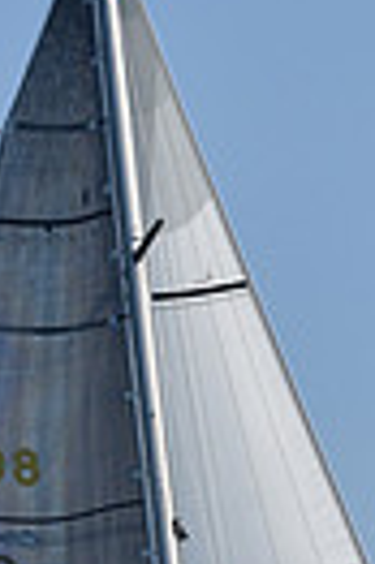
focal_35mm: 310
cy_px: 633
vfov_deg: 6.6
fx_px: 4856
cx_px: 179
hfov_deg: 4.4
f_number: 5.6
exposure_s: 1/1000
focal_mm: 70
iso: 250
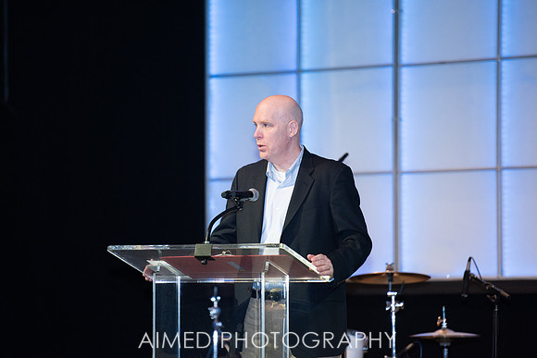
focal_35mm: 205
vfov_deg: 6.7
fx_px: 3065
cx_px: 268
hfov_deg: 10.0
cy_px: 179
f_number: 2.8
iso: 1250
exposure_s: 1/200
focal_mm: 200
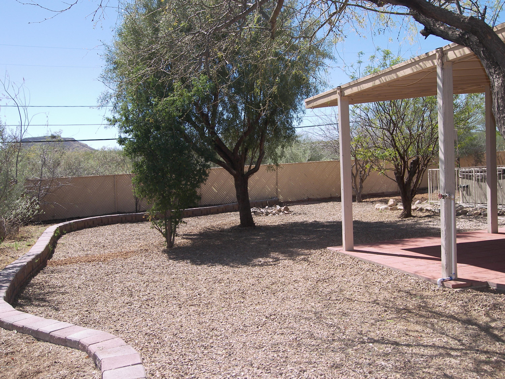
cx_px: 252
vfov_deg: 42.9
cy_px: 190
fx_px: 481
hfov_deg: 55.4
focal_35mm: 33
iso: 50
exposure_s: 1/640
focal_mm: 6.9
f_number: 3.2
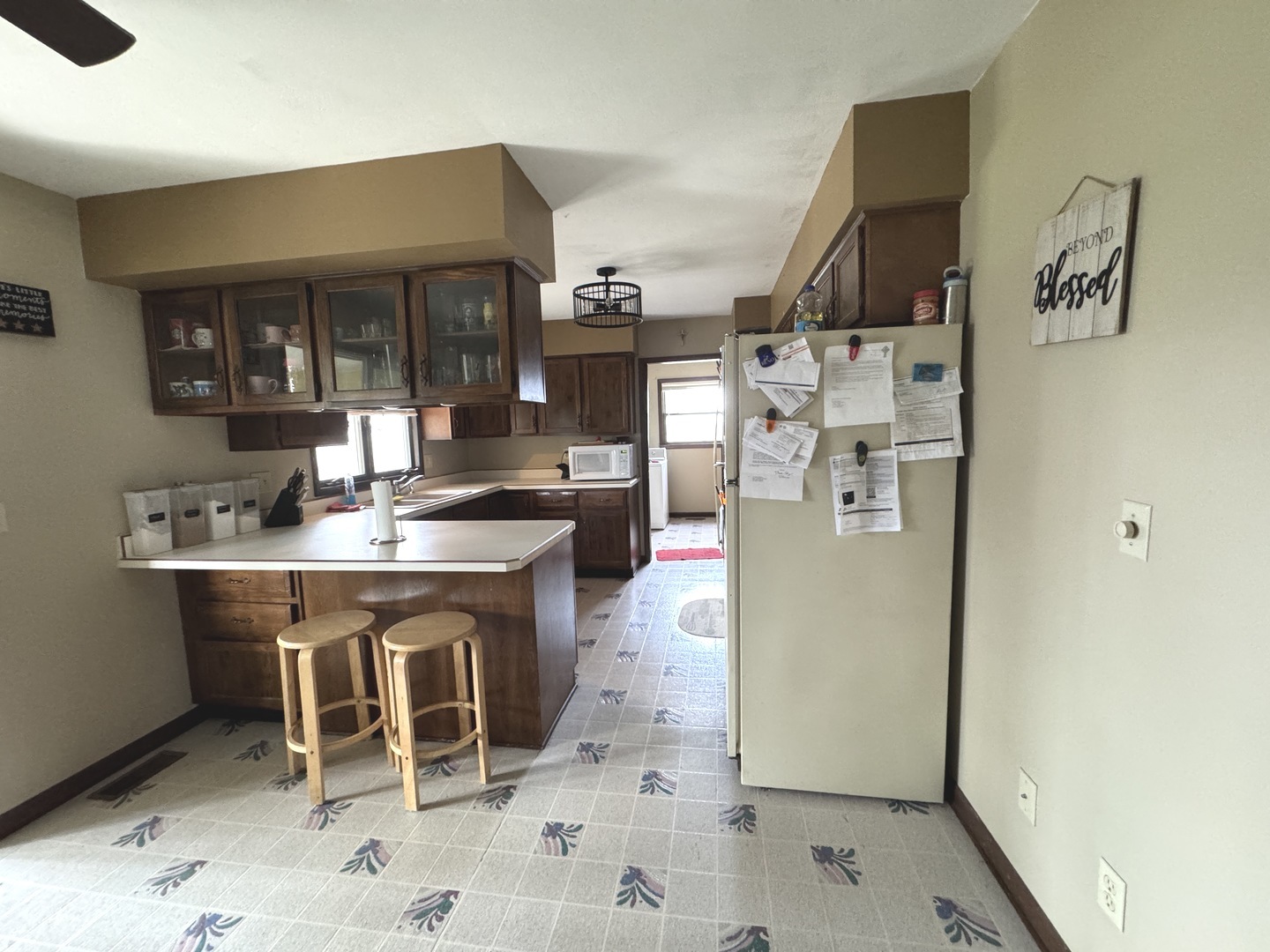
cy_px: 476
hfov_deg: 102.1
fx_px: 514
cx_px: 635
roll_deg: +2.2
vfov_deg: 85.7
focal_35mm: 14
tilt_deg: -5.6
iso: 640
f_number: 2.2
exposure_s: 1/60
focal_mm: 2.22
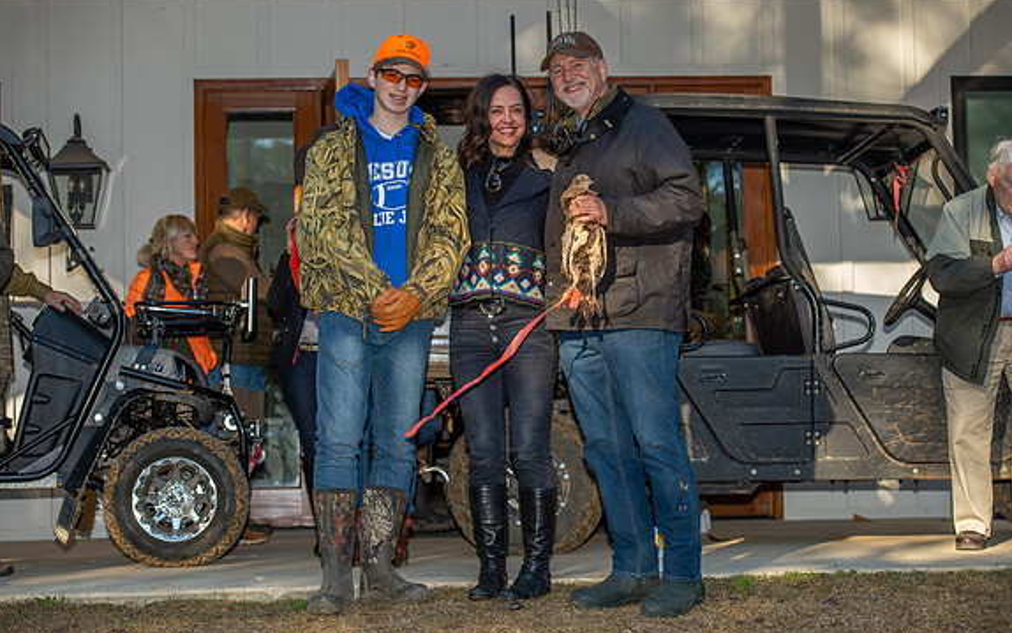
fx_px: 1986
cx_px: 508
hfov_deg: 28.6
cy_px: 305
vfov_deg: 18.1
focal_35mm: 72
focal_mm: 70
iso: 160
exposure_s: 1/160
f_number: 4.5
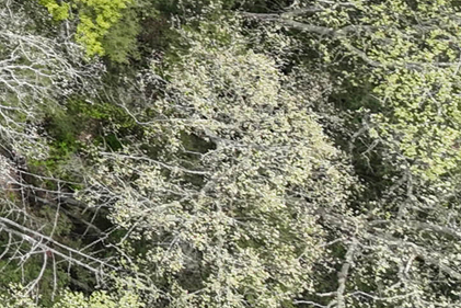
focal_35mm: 182
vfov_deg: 7.0
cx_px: -1162
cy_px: -495
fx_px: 2331
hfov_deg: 8.4
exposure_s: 1/800
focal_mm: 12.29
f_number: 2.8
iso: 100
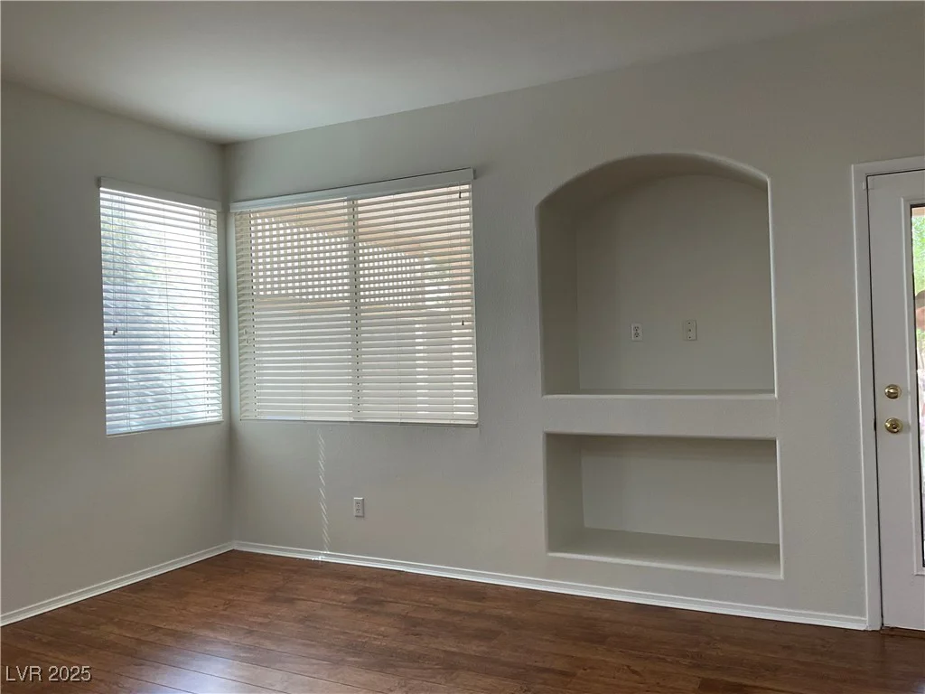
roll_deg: +2.2
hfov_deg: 61.7
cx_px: 462
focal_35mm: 29
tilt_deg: +0.7
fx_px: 775
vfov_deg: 48.2
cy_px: 347
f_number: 1.8
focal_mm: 3
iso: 32
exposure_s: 1/60
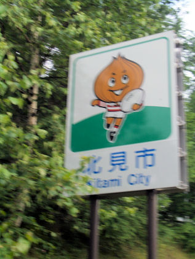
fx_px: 465
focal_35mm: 62
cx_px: 98
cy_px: 130
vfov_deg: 31.2
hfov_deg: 23.7
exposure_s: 1/200
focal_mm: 10.2
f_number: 3.5
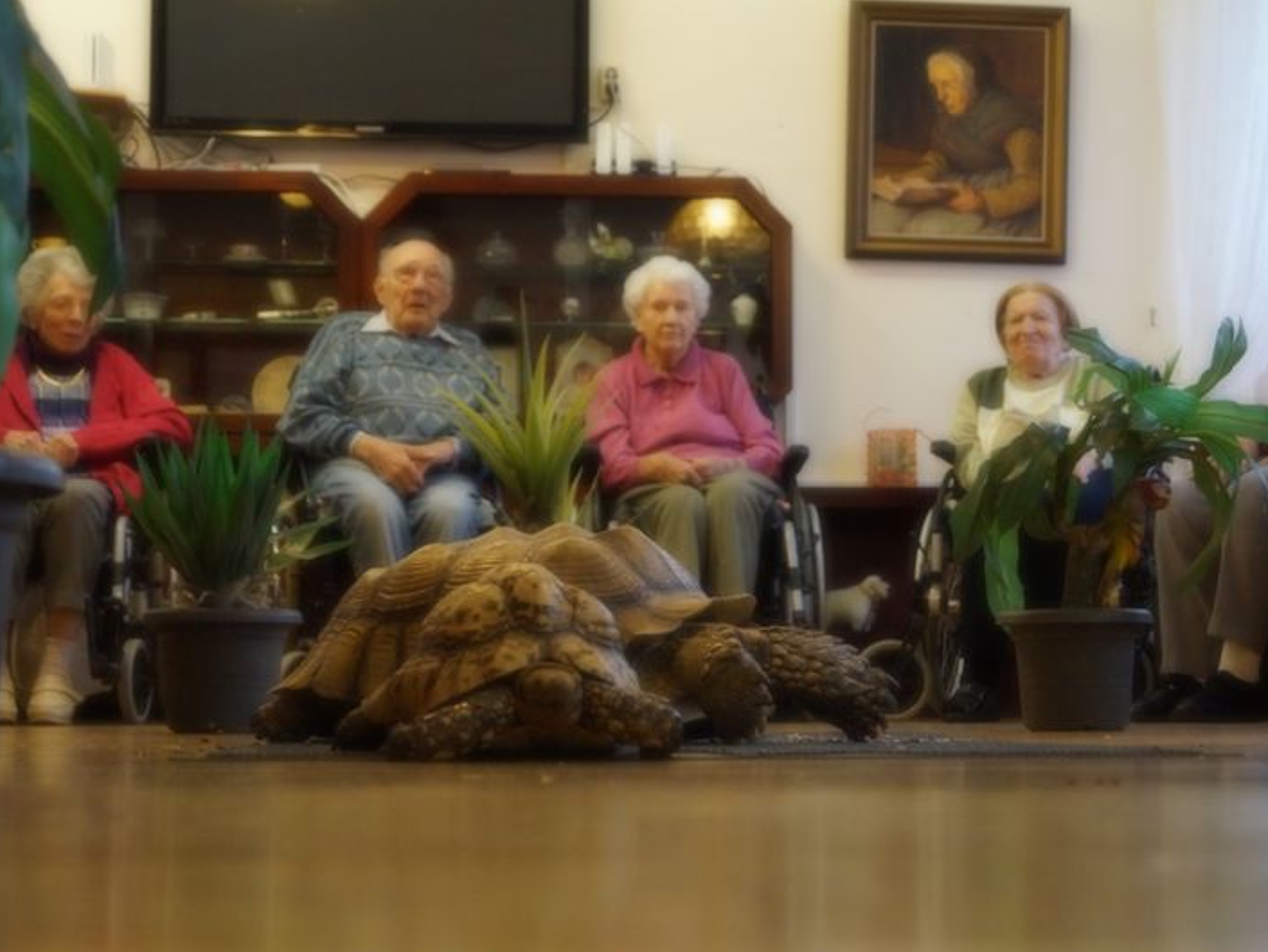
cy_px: 477
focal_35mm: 74
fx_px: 2694
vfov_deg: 20.0
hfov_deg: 26.5
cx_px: 683
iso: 3200
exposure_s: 1/40
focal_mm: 45
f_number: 5.6
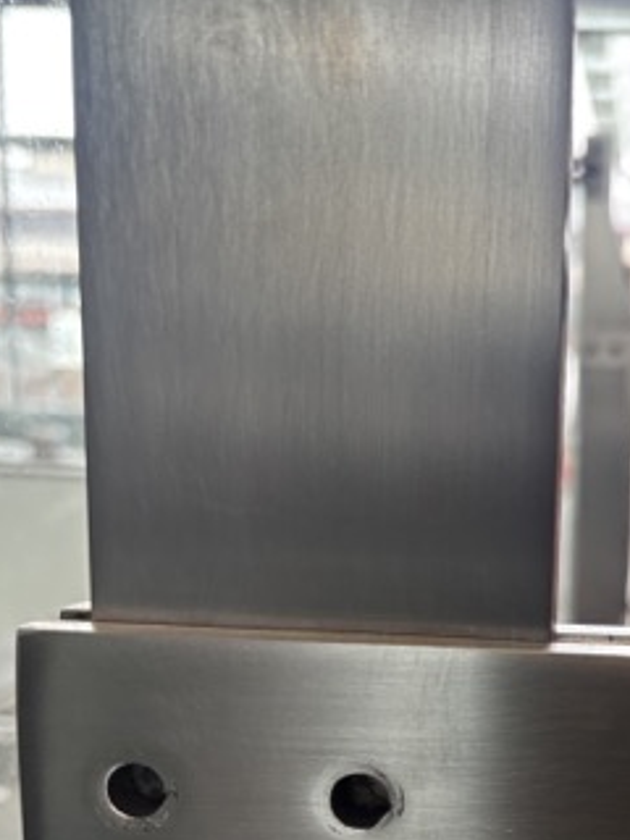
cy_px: 688
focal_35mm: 52
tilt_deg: -13.2
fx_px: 1262
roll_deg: -3.7
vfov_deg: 35.5
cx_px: 596
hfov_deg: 26.8
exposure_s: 1/121
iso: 125
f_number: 1.6
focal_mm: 5.96
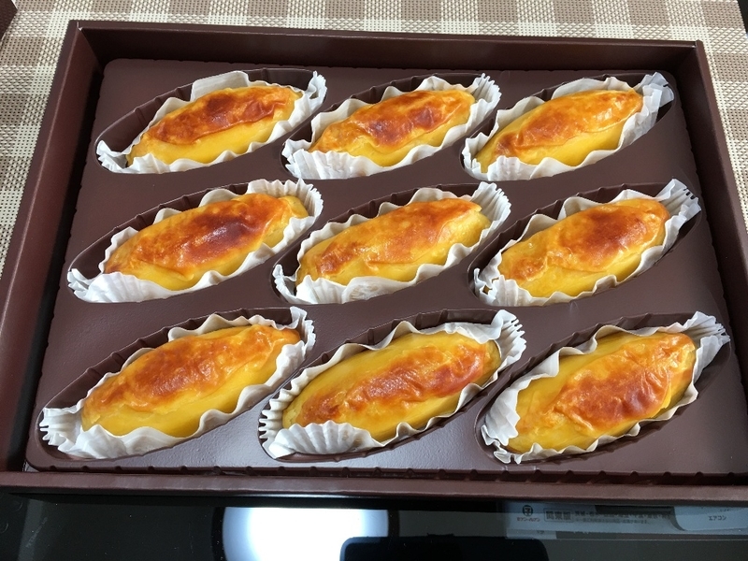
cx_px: 374
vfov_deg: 48.2
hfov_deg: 61.7
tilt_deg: -68.0
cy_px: 280
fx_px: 627
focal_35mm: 29
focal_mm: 4.15
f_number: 2.2
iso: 32
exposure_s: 1/30
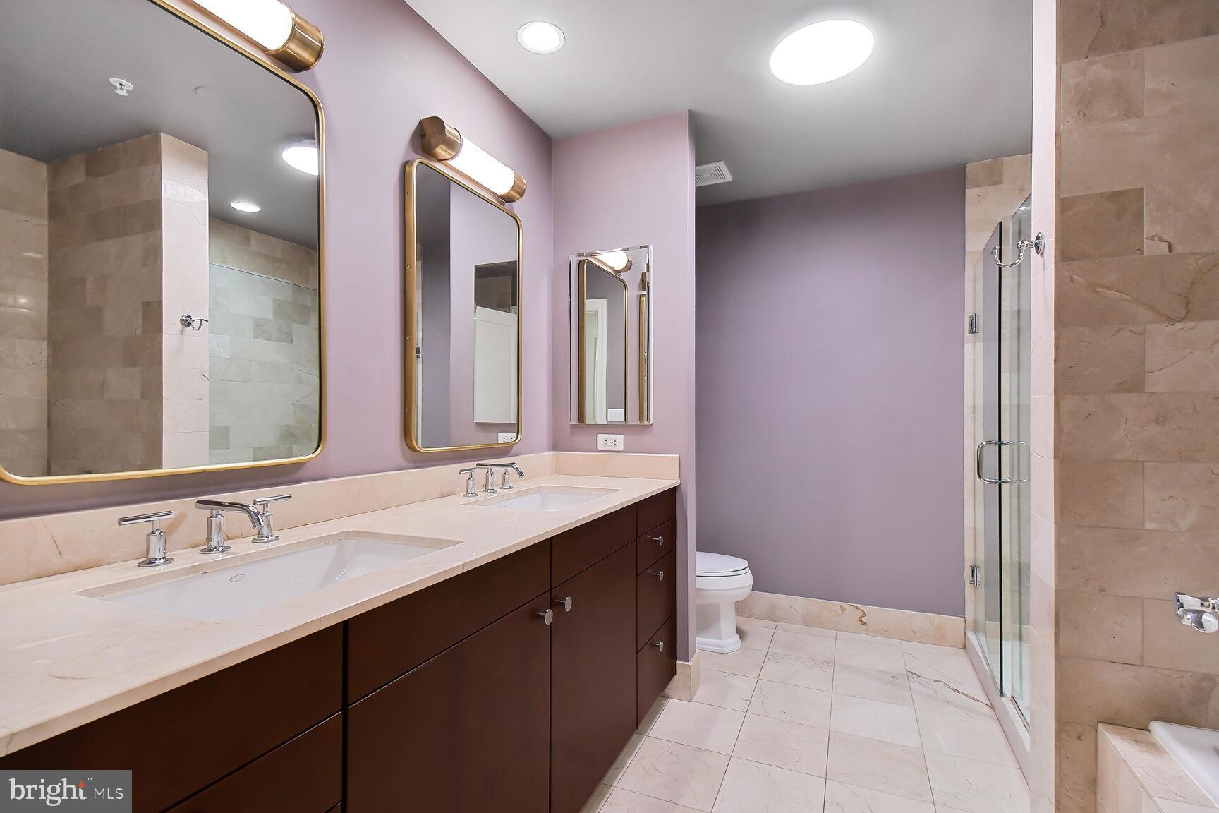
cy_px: 406
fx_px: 508
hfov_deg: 100.4
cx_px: 610
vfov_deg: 77.3
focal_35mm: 15
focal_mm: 10
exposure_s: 1/4
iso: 200
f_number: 8
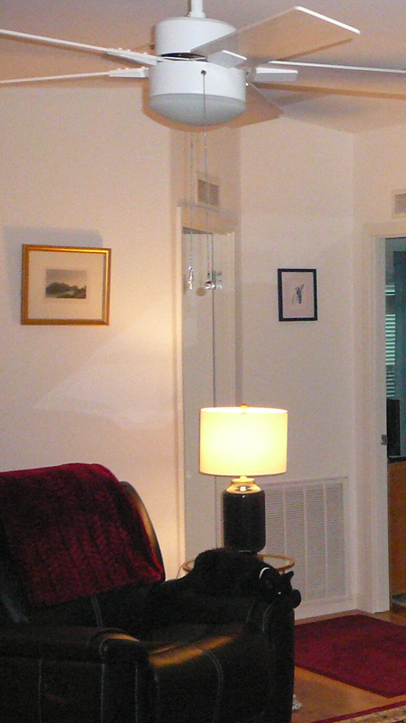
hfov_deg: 15.5
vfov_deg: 29.7
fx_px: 1359
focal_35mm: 71
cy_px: 417
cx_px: 634
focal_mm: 5.2
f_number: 2.8
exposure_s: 1/30
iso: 400
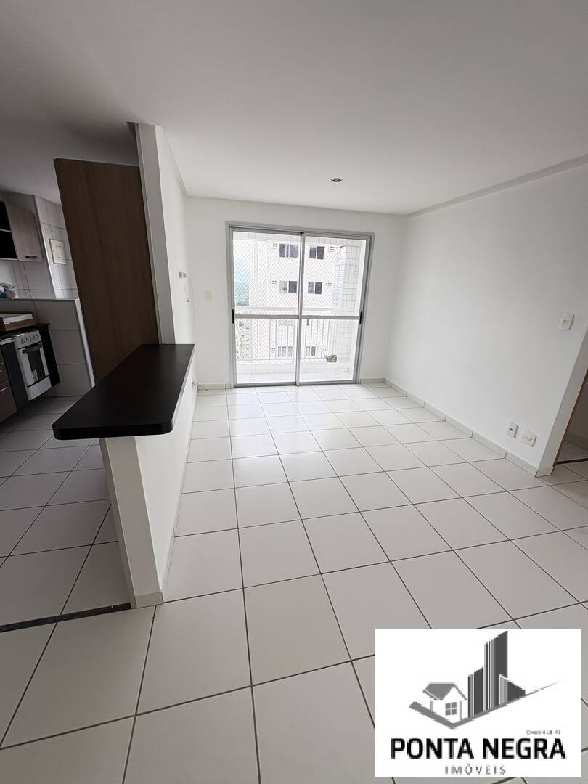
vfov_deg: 102.1
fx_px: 317
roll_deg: -3.0
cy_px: 392
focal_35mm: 14
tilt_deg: -18.8
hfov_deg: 85.7
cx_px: 294
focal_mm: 2.22
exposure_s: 1/128
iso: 80
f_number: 2.2
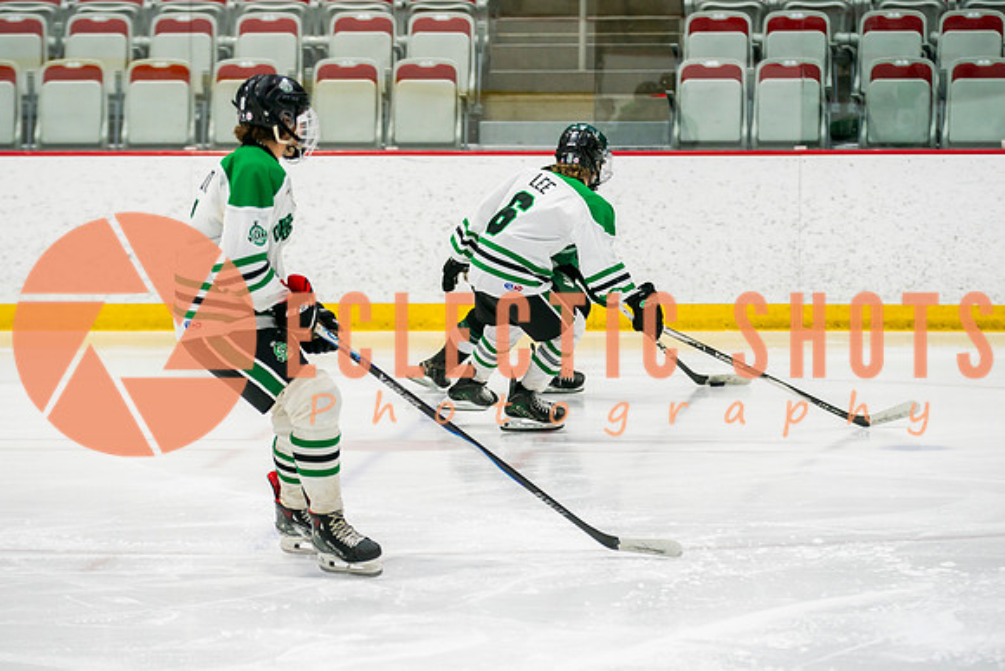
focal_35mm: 181
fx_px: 5065
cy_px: 285
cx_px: 466
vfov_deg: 7.6
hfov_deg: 11.3
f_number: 3.2
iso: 800
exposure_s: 1/640
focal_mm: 135
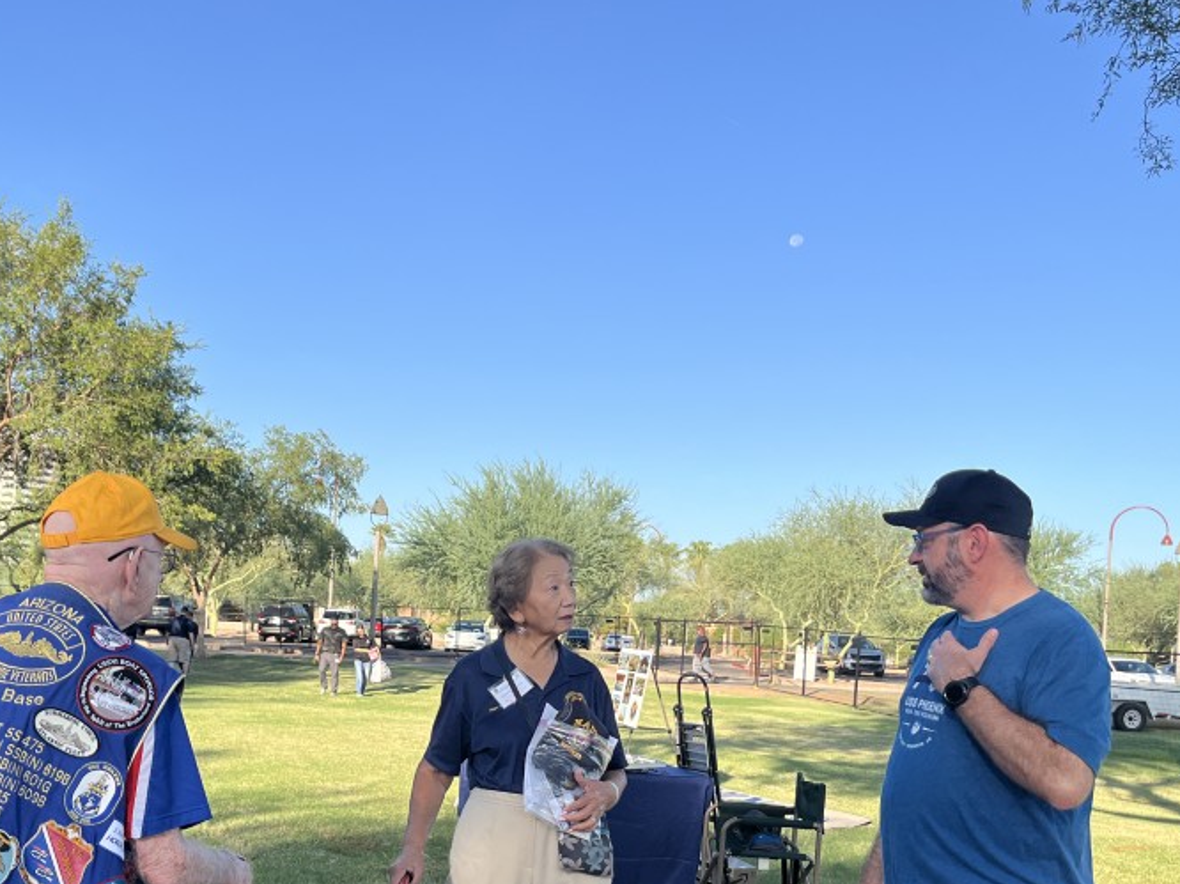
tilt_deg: -0.5
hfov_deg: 46.2
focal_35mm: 40
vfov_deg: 35.5
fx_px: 1363
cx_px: 413
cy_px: 613
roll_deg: -3.2
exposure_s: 1/1862
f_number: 1.6
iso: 50
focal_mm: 5.1
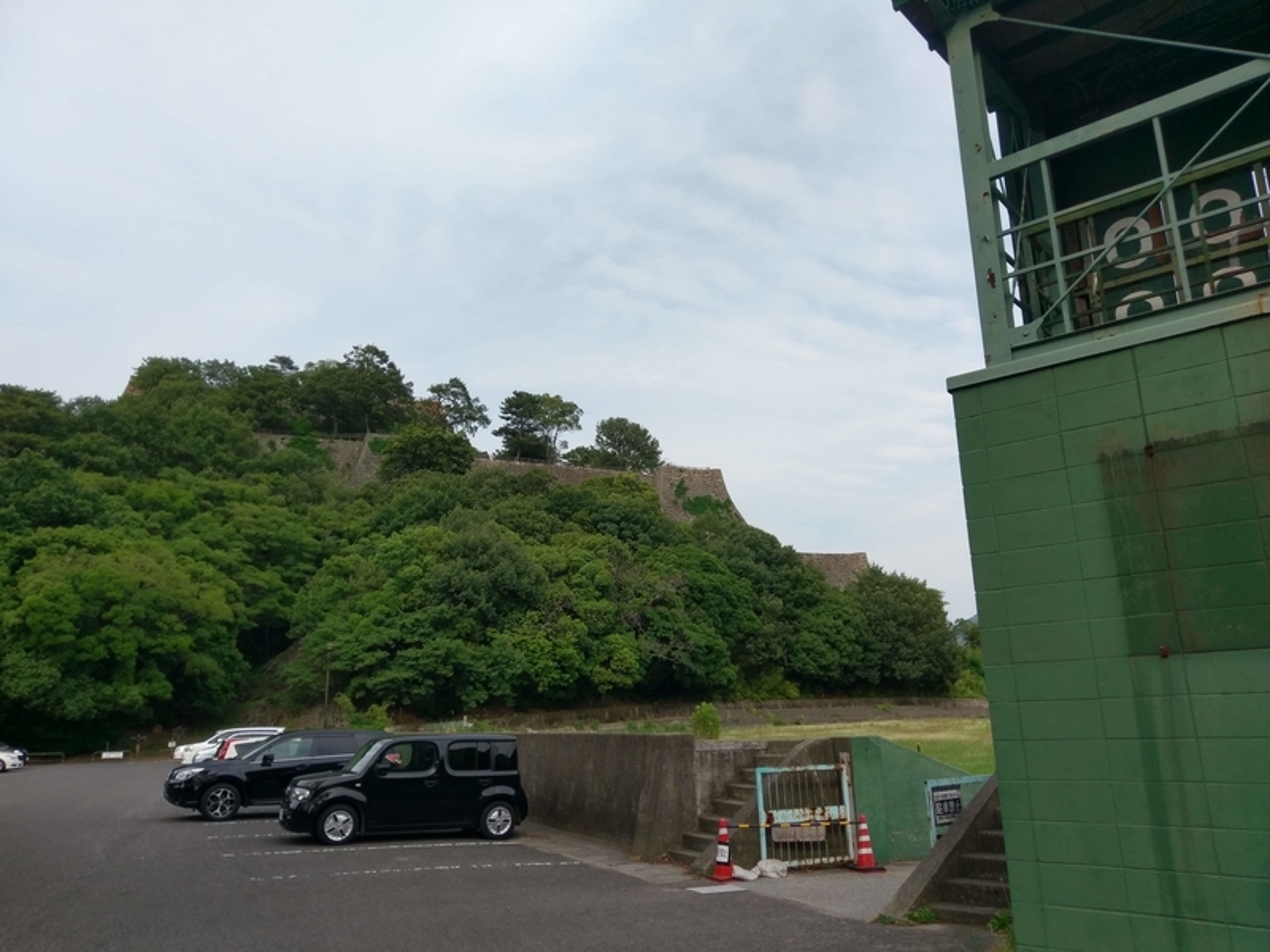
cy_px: 476
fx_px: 954
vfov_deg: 53.1
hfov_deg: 67.3
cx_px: 635
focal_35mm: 26
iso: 100
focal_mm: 4.58
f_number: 1.8
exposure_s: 1/2182
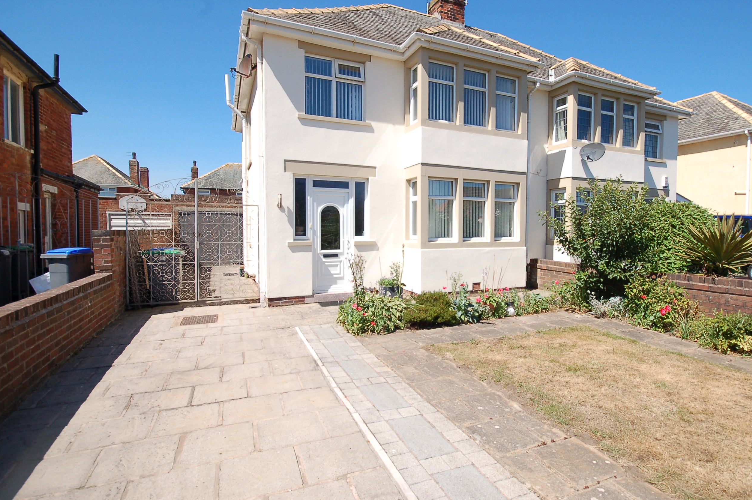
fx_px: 376
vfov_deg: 67.2
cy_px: 236
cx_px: 411
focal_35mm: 18
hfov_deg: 89.8
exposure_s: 1/400
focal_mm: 10
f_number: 10
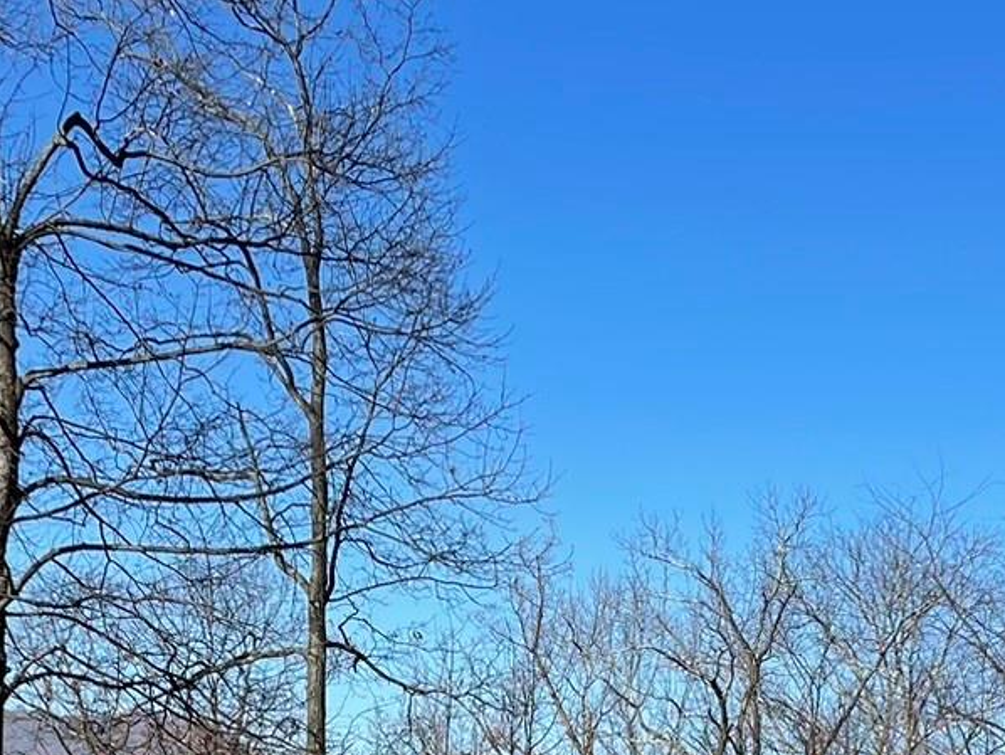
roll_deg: -4.1
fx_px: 2585
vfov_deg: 14.9
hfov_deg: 22.0
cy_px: 1263
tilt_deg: -8.1
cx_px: 563
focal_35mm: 89
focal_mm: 5.1
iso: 32
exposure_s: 1/2288
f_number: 1.6
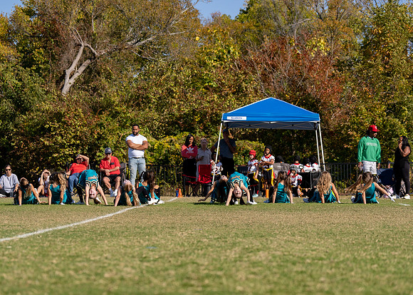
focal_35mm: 93
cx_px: 212
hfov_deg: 21.4
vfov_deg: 15.3
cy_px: 184
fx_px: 1095
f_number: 2.8
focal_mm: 70
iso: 160
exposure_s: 1/4000
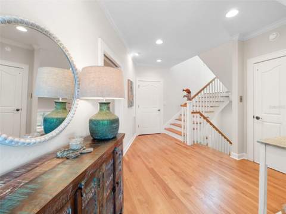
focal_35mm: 14
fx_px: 116
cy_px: 107
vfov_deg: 85.7
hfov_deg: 102.1
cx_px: 143
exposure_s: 1/3
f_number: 7.1
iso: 200
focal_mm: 7
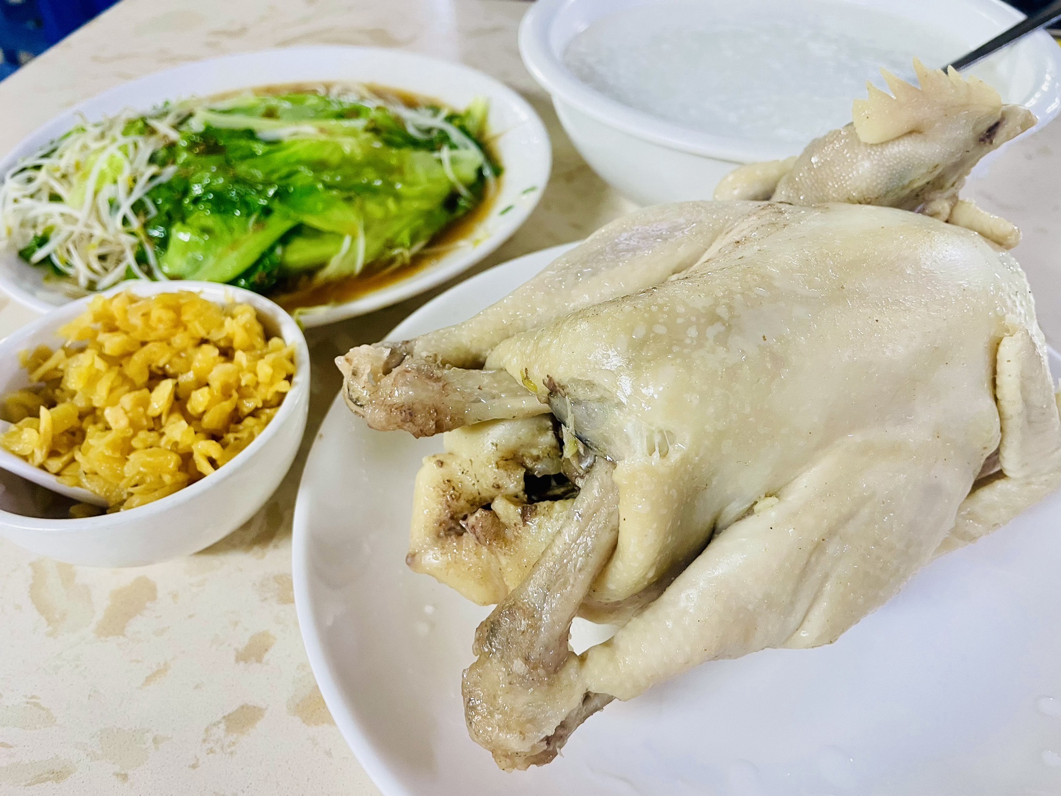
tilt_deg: -44.3
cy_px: 398
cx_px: 530
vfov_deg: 53.1
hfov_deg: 67.3
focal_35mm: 26
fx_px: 797
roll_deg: +0.7
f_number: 1.6
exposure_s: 1/50
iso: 200
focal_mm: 4.2
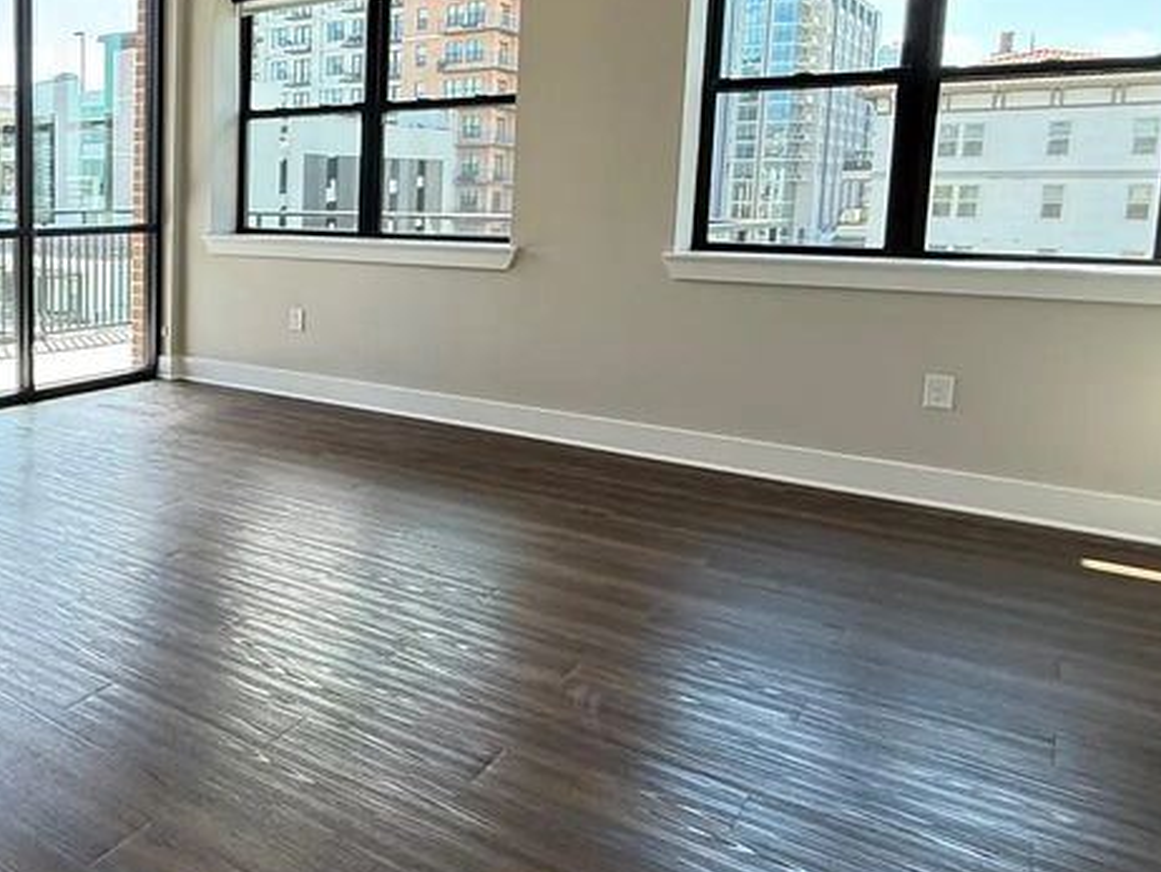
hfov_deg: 51.0
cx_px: 98
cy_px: 304
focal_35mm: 31
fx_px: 1040
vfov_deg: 44.9
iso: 80
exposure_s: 1/120
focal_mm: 2.22
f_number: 2.2
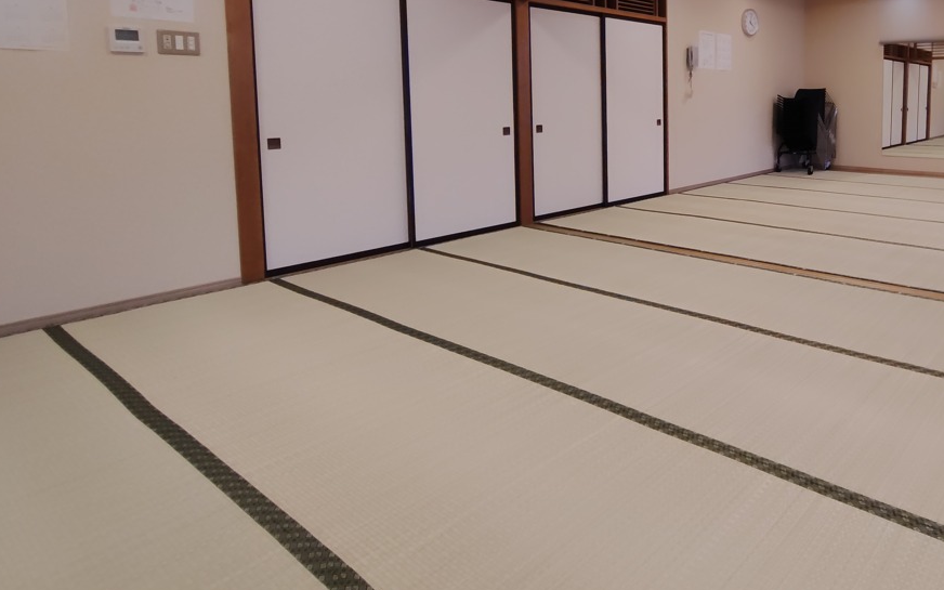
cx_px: 756
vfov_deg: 50.6
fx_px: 592
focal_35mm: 23
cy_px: 140
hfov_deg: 69.6
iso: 444
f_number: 2.2
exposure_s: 1/120
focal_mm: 2.16
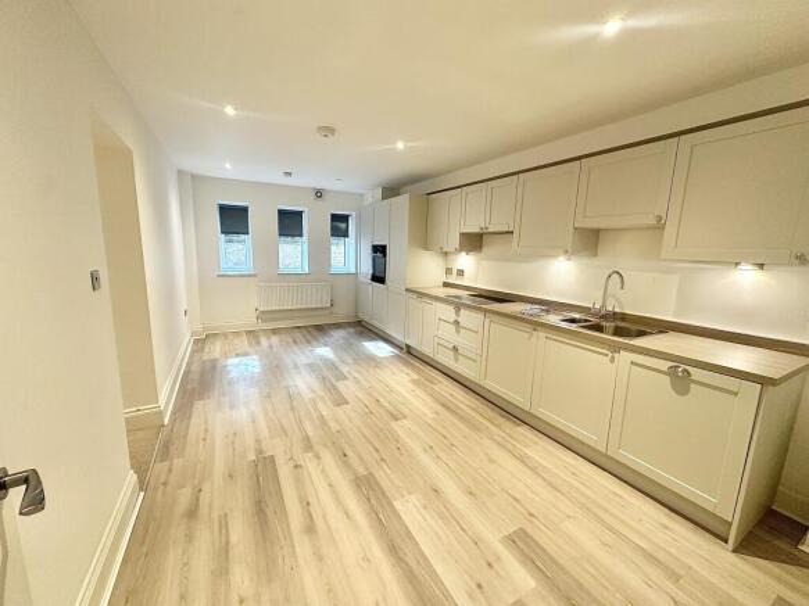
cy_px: 303
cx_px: 404
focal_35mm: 14
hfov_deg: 102.1
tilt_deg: -9.3
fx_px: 327
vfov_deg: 85.7
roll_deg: -1.5
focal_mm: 2.22
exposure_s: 1/100
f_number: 2.2
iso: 320
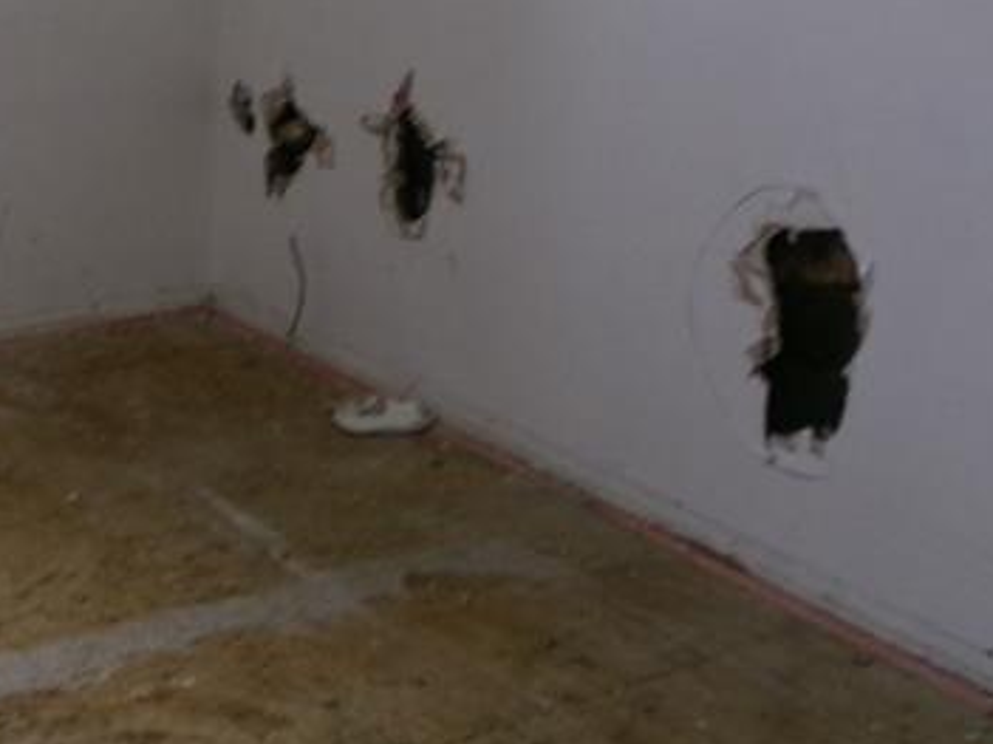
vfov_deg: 20.5
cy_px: 34
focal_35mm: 70
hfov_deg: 26.6
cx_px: 59
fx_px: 2007
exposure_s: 1/25
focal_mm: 4.3
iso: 200
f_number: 3.7
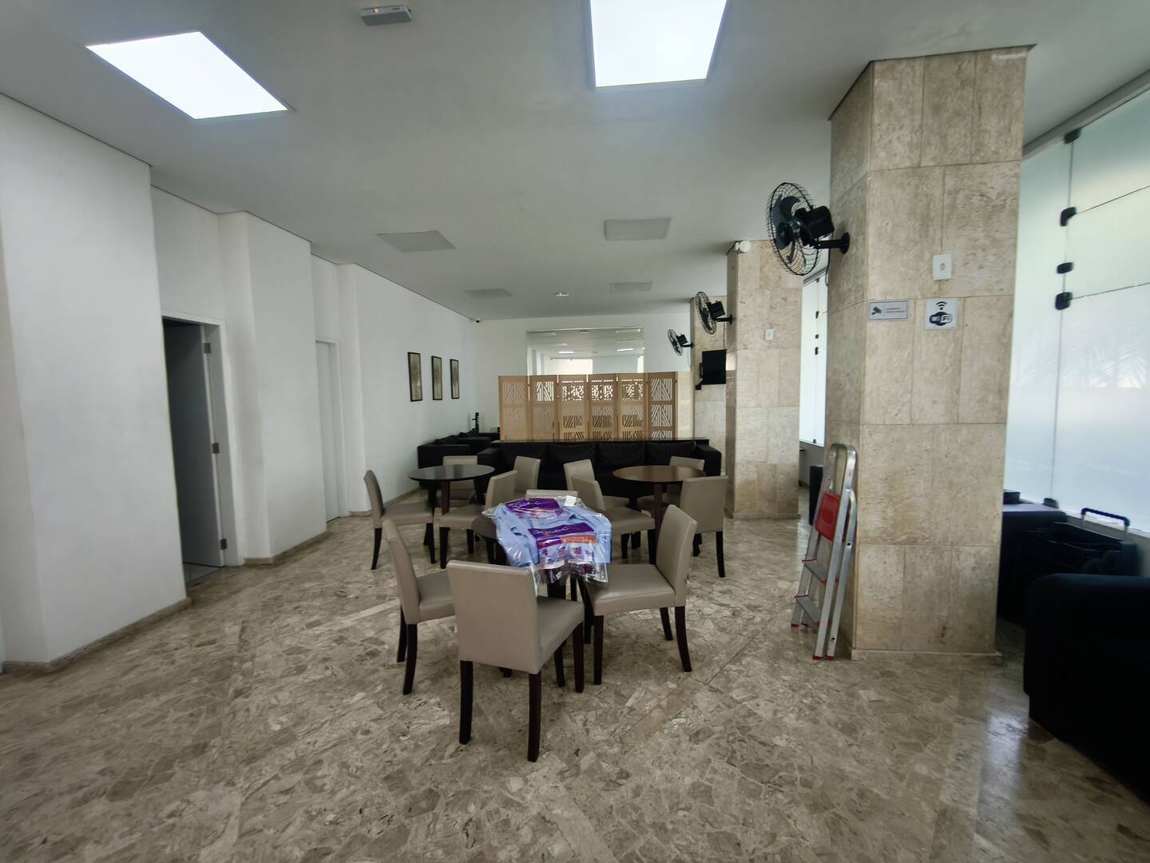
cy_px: 432
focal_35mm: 15
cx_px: 575
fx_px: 498
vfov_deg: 81.7
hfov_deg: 98.2
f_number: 2.2
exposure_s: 1/40
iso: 160
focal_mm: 1.91
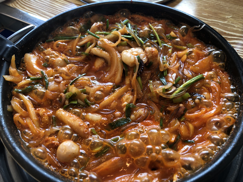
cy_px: 91
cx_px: 122
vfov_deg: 49.7
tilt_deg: -54.6
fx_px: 197
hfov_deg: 63.4
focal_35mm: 28
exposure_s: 1/30
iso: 20
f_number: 1.8
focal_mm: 4
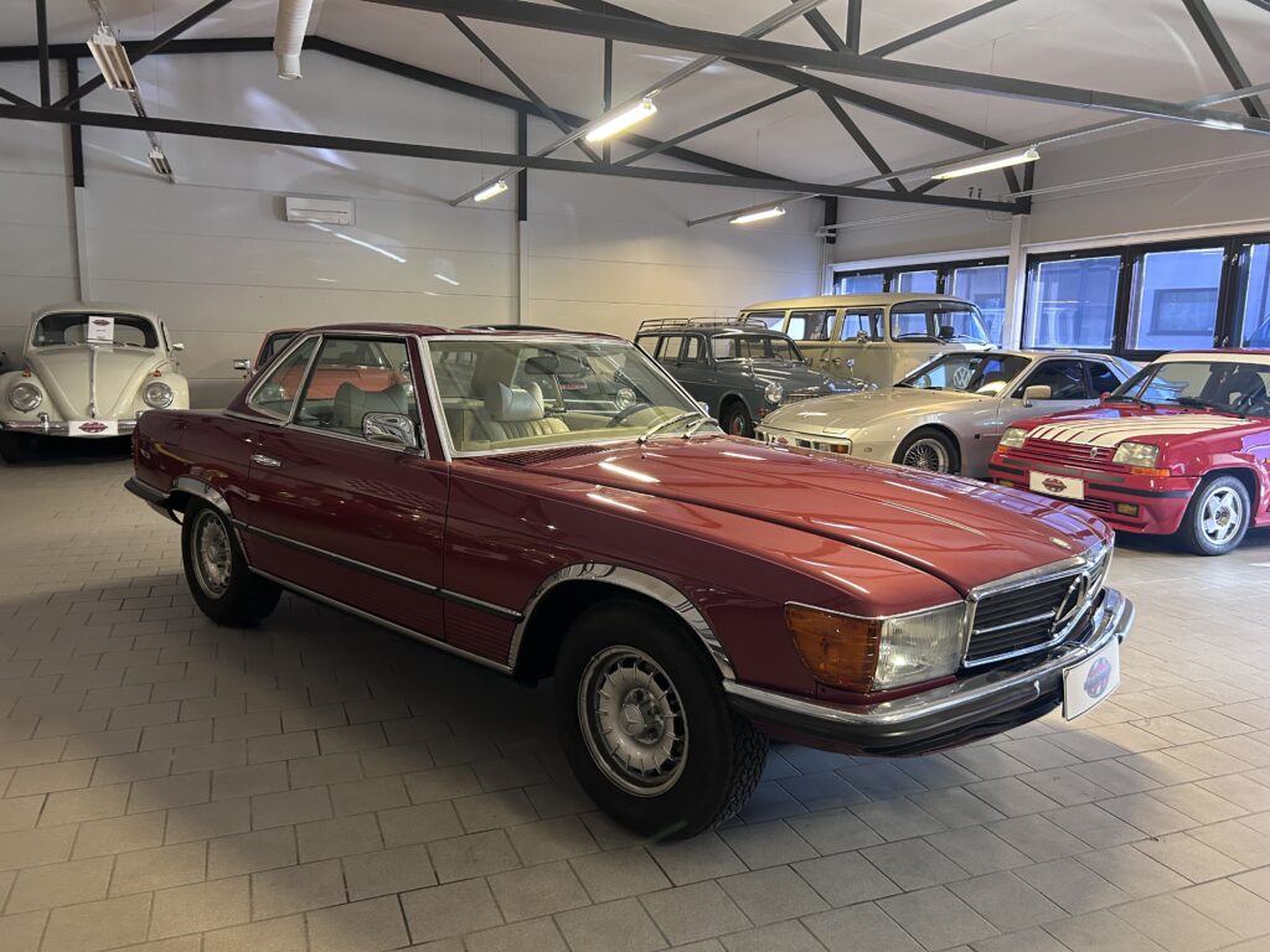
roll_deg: -1.8
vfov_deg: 53.1
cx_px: 635
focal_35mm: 26
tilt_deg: -8.2
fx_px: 954
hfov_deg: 67.3
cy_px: 476
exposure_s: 1/50
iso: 320
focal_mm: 5.7
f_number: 1.5
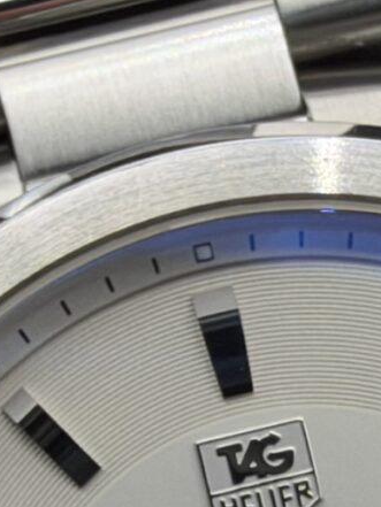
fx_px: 2127
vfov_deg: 13.1
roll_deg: +2.5
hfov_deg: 10.2
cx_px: 373
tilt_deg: -36.2
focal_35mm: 145
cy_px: 674
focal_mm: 2.22
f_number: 2.2
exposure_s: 1/507
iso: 40
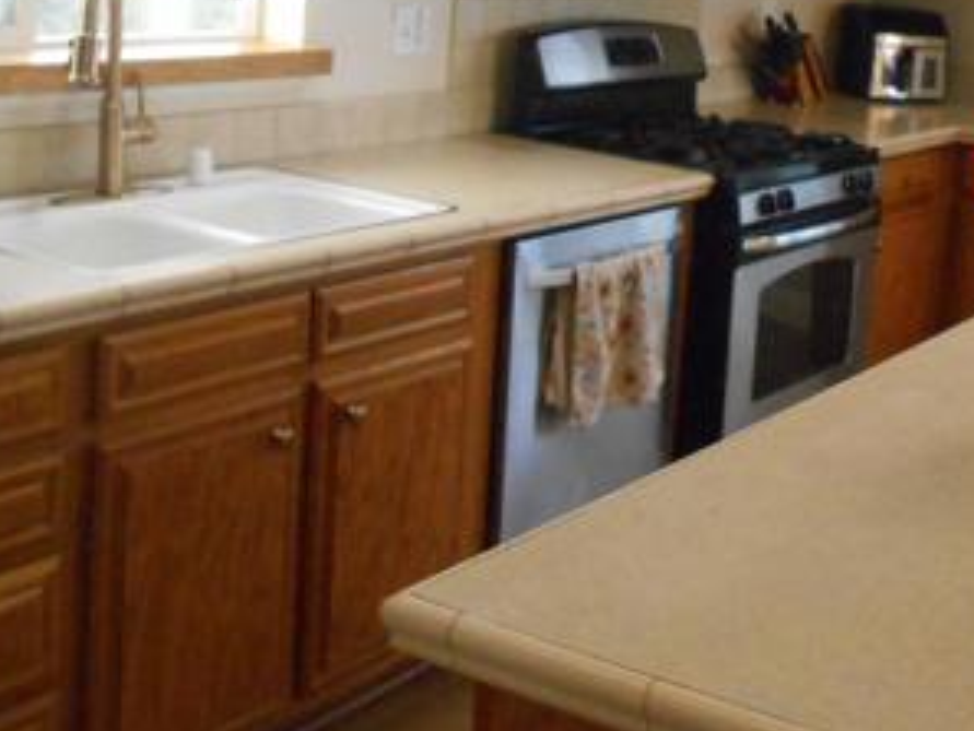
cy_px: 108
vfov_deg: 25.5
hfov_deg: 33.2
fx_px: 1576
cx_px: 803
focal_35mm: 56
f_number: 3.2
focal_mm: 4.6
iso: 800
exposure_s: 1/160
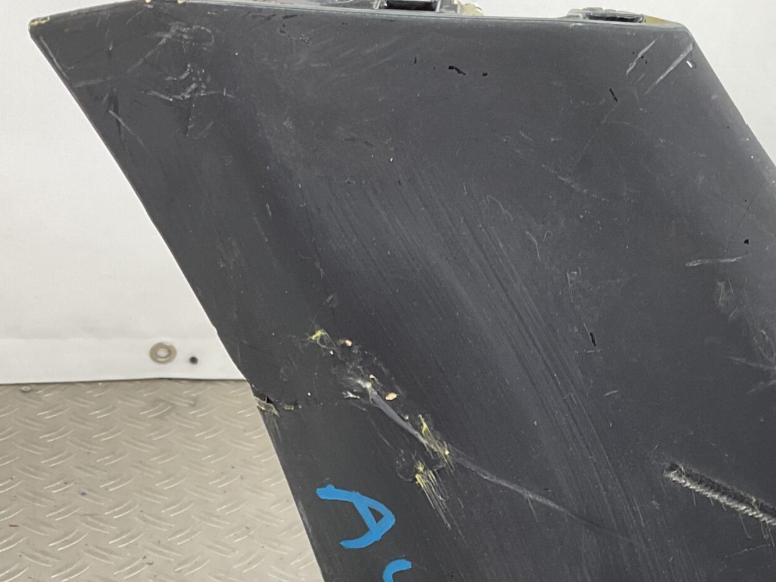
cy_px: 576
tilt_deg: -32.8
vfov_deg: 23.4
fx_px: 1345
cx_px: 561
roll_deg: -12.1
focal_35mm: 60
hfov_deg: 31.7
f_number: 1.8
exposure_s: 1/120
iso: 40
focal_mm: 3
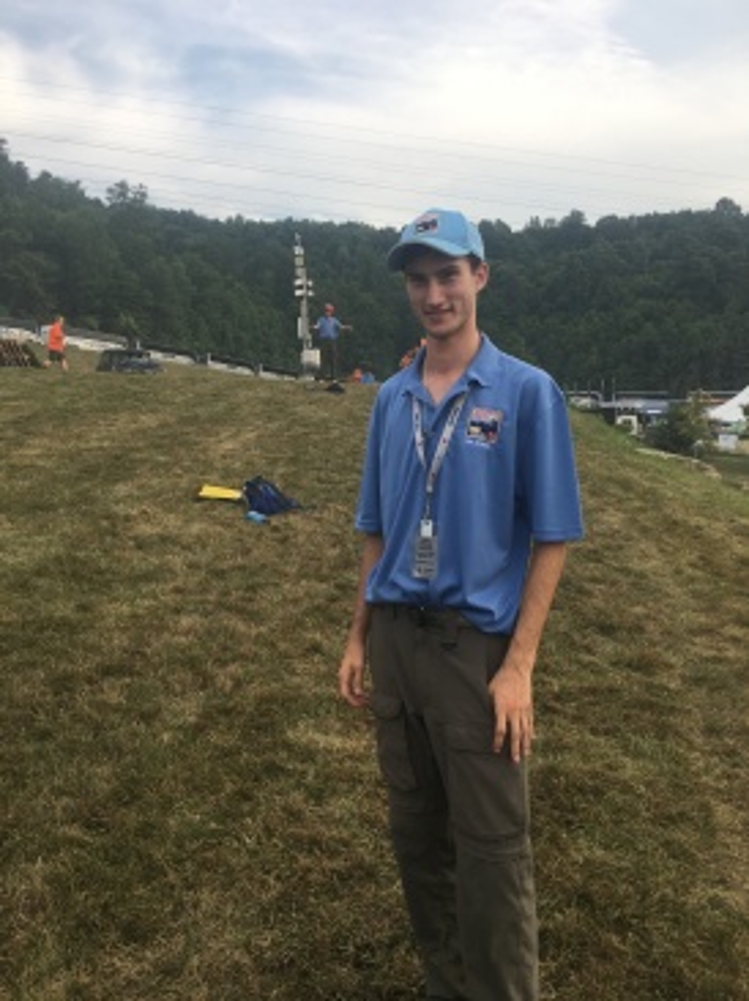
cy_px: 500
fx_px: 838
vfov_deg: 61.7
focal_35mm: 29
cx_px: 374
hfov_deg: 48.2
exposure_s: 1/292
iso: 25
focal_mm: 4.15
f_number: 2.2
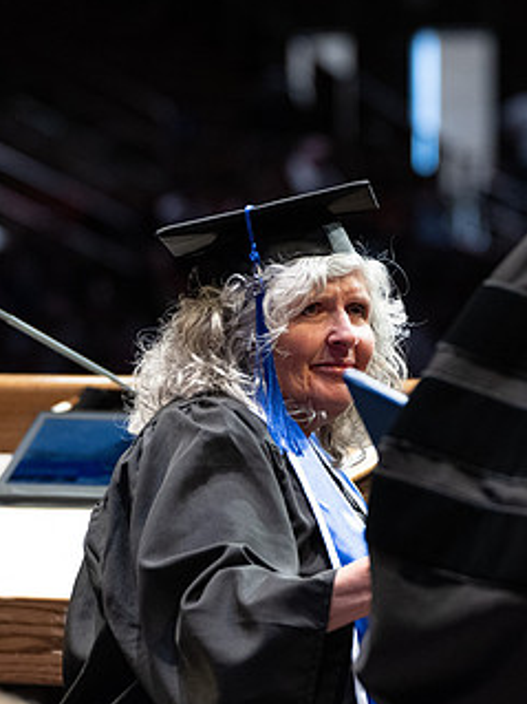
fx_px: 4631
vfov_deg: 8.7
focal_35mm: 228
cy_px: 346
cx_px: 454
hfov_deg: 6.5
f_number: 3.2
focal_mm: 105
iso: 2500
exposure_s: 1/400
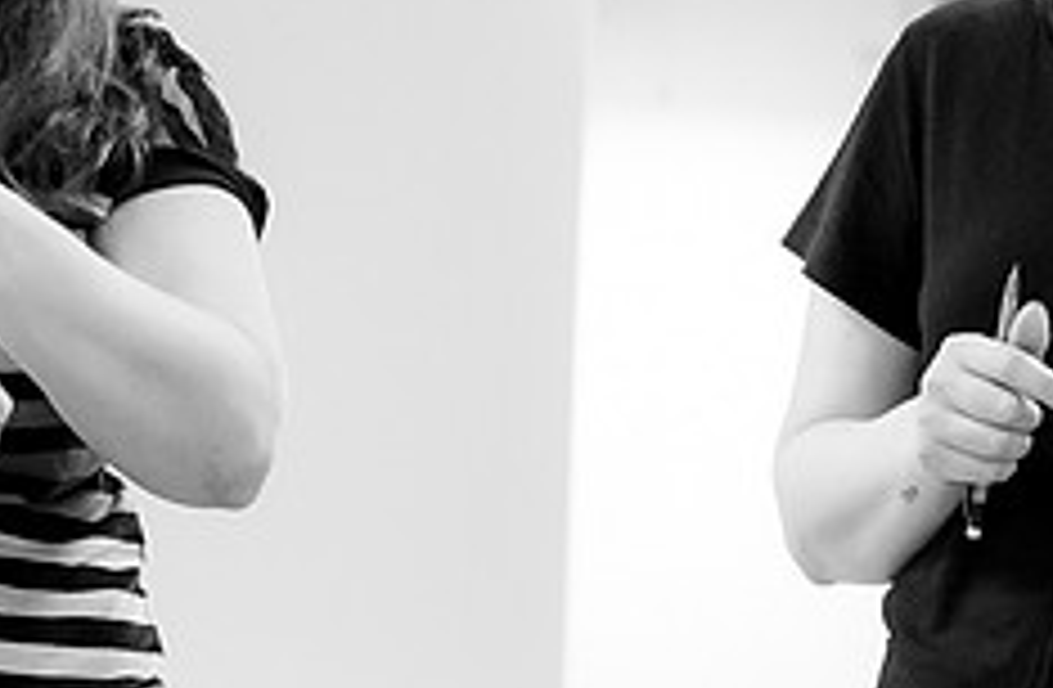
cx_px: 546
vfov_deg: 7.9
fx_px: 5001
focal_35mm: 172
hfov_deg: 12.0
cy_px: 132
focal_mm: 42
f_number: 2.8
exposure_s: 1/125
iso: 1600
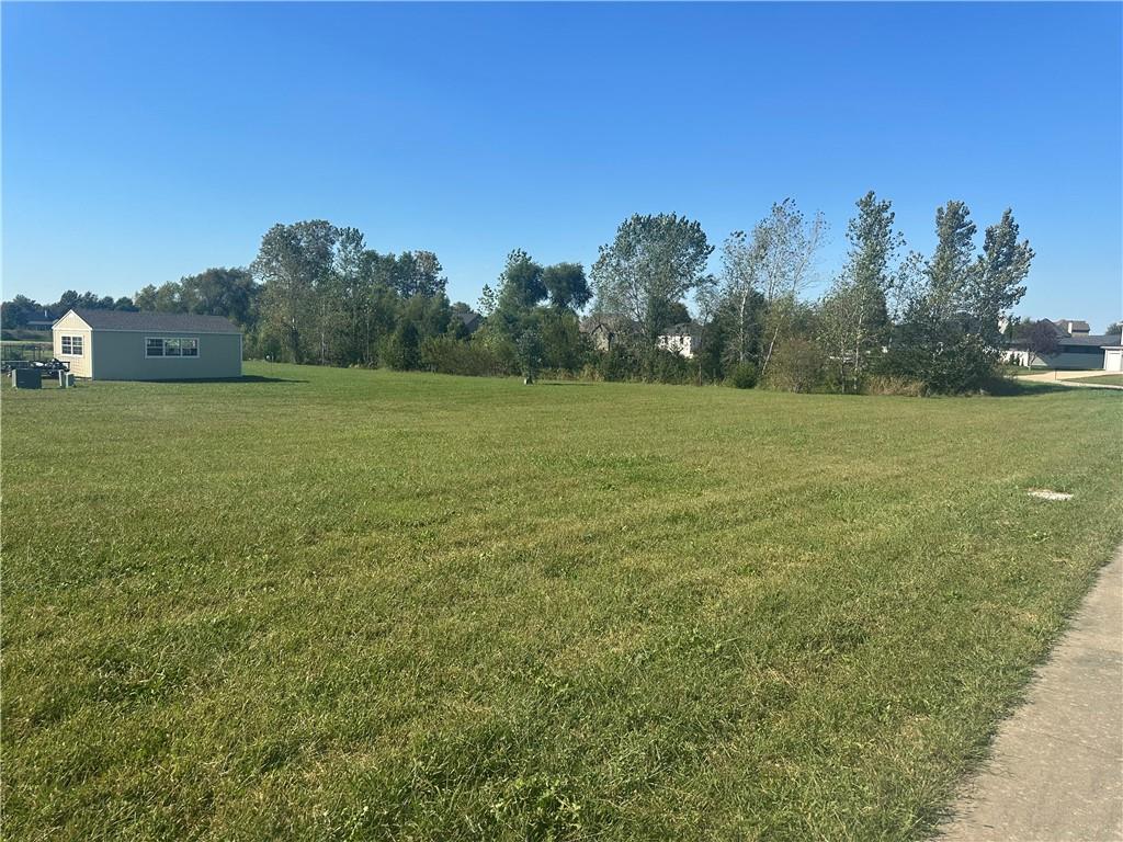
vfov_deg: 56.8
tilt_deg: -5.3
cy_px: 421
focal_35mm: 24
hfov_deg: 71.6
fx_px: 779
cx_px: 562
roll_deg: -1.8
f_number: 1.78
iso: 80
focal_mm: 6.86
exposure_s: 1/4348
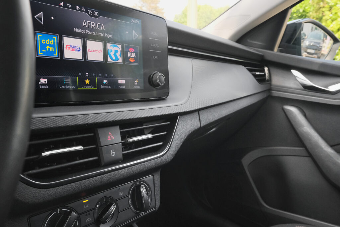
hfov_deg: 61.9
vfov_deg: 43.6
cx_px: 170
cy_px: 114
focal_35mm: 30
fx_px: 283
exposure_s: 1/100
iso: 2000
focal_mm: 20.3
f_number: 9
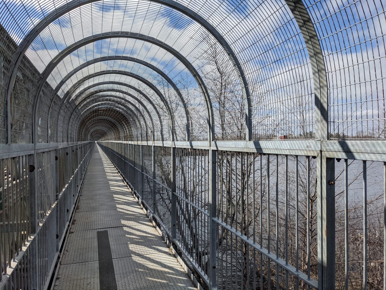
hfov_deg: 65.3
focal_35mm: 27
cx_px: 193
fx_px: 301
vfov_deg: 51.4
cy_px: 145
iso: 66
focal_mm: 4.38
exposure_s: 1/4695
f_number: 1.73
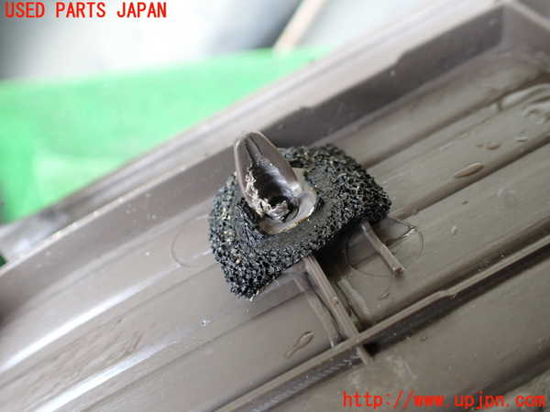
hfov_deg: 60.0
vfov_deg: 46.8
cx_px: 275
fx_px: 477
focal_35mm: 30
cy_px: 206
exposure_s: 1/125
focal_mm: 5.4
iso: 500
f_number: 2.3
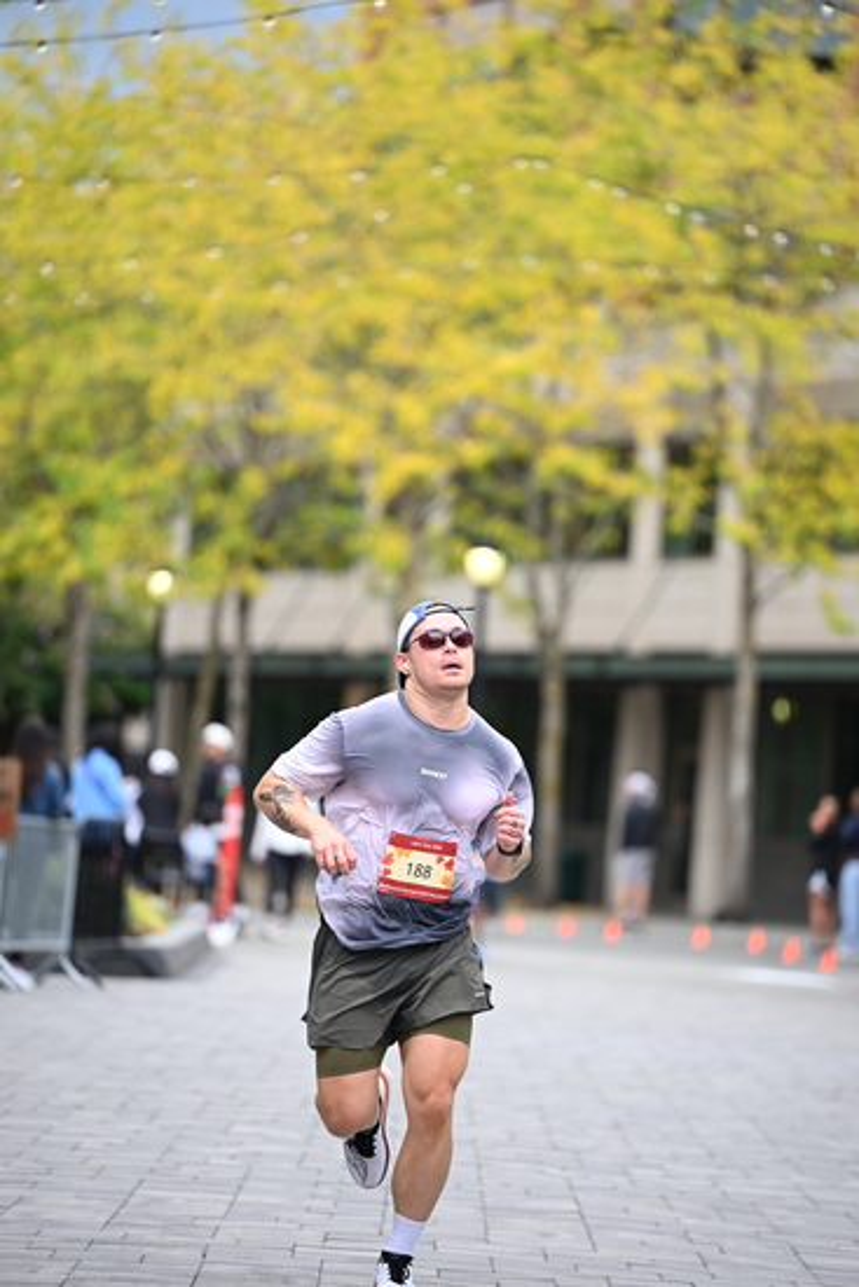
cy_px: 644
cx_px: 430
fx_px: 6259
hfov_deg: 7.9
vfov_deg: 11.7
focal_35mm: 175
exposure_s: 1/1600
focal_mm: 175
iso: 640
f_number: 2.8
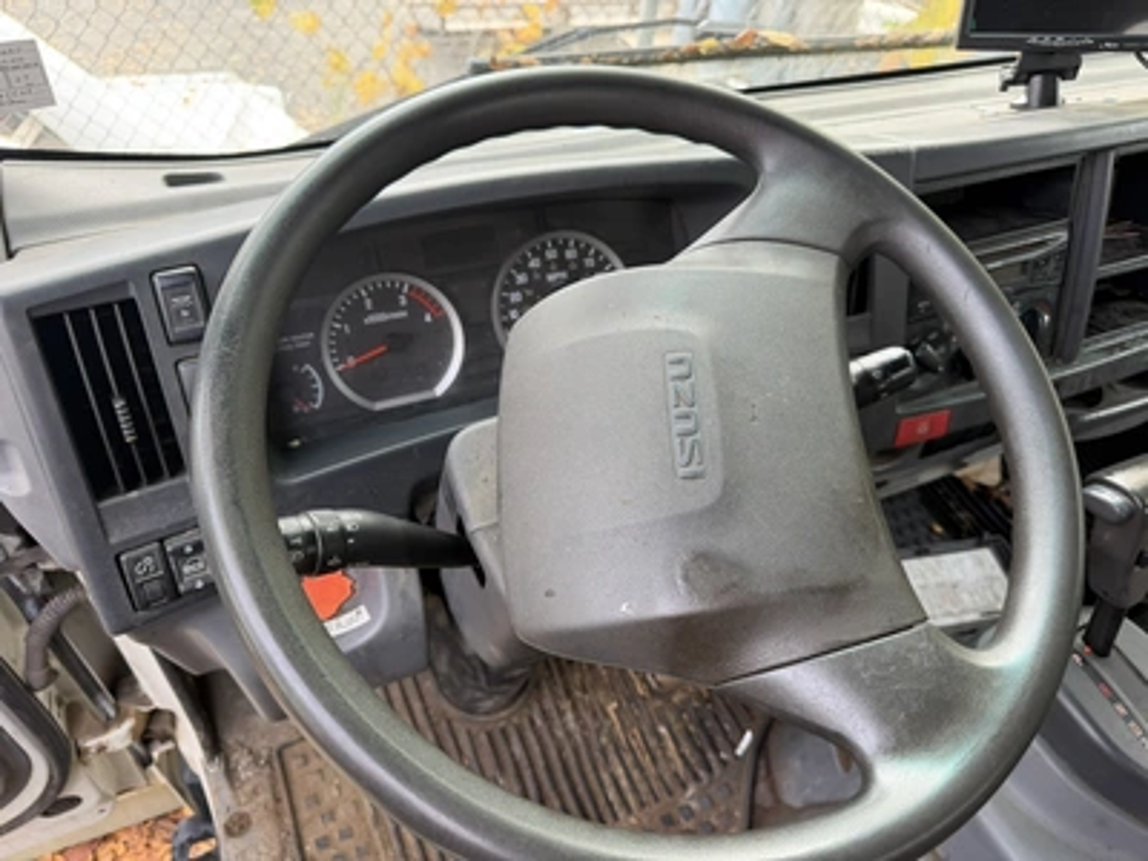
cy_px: 430
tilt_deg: -45.0
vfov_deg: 56.8
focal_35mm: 24
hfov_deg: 71.6
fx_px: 796
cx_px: 574
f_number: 1.78
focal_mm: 6.76
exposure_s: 1/121
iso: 80
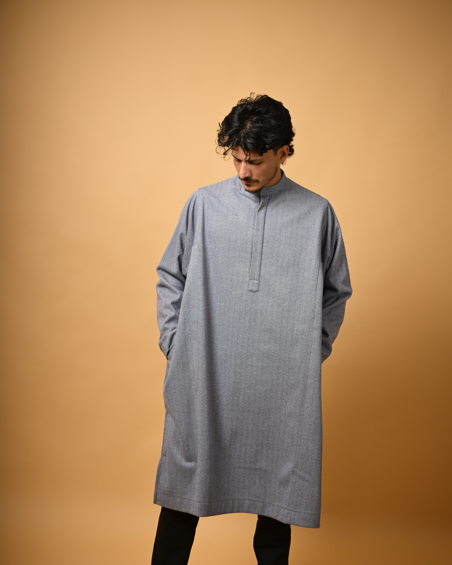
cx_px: 228
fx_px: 953
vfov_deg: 32.9
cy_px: 337
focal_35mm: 57
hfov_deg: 26.7
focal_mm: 50
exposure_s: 1/1000
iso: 125
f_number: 2.2
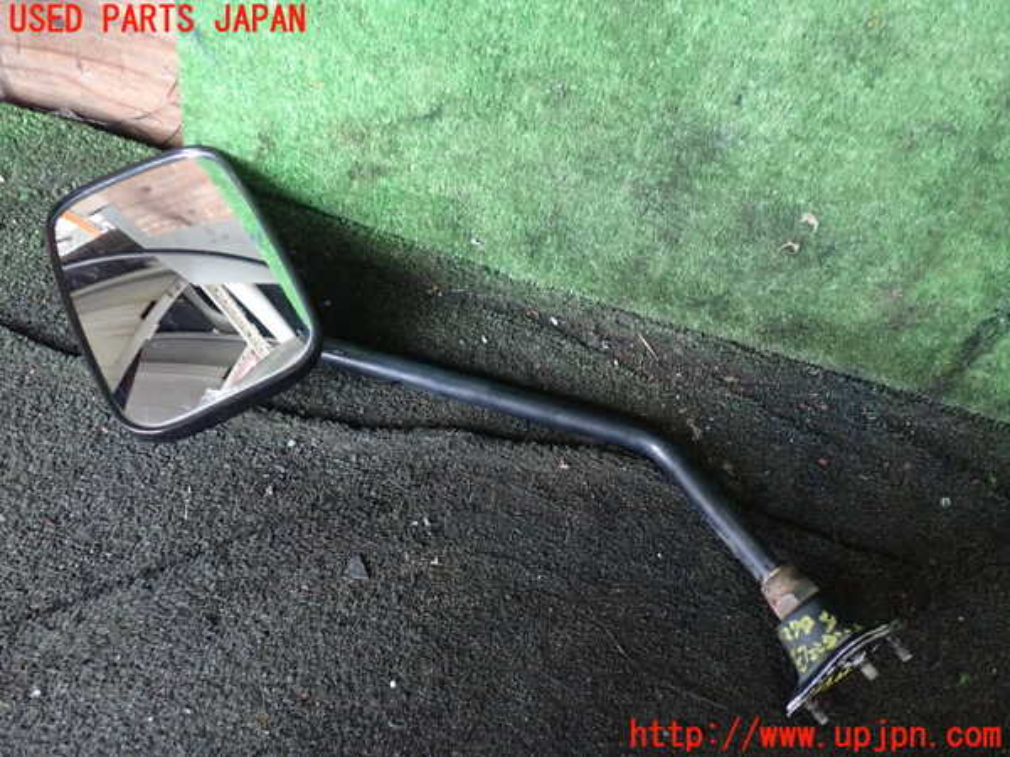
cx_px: 505
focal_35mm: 30
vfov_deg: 46.8
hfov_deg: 60.0
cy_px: 378
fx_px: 875
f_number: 2.3
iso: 800
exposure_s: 1/15
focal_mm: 5.4
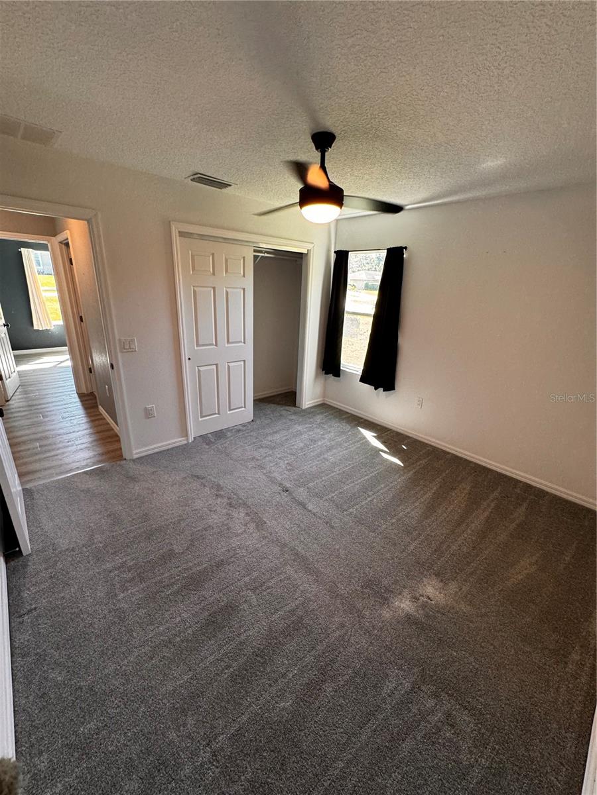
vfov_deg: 102.1
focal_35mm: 14
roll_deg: -2.1
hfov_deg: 85.7
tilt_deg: -18.6
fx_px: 322
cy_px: 398
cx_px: 298
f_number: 2.2
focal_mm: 2.22
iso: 250
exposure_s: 1/120
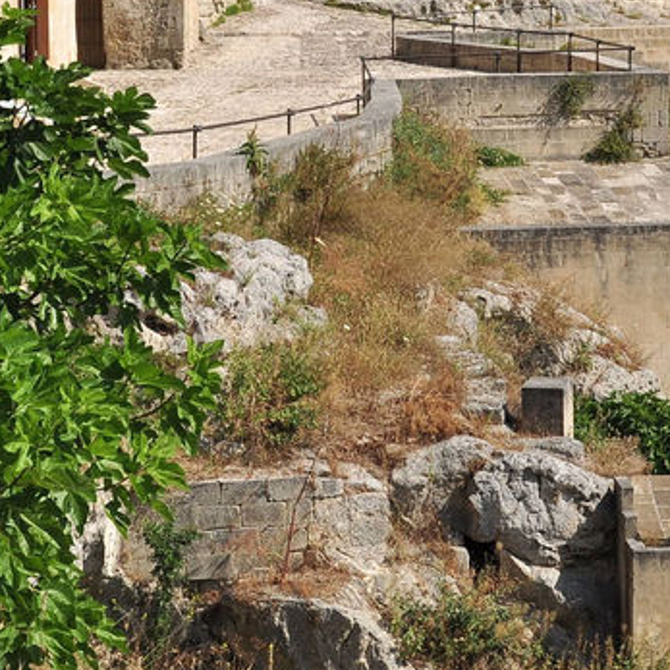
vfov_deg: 14.6
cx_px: 334
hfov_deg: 14.8
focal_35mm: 118
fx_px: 2574
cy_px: 37
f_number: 8
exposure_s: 1/1000
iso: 200
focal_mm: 25
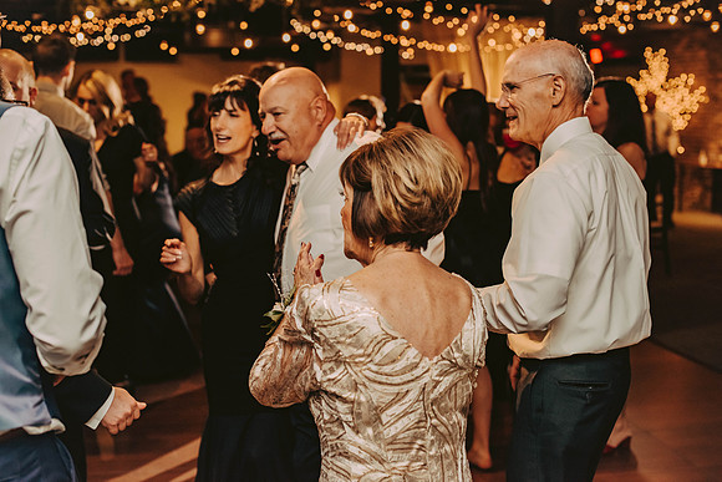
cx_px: 361
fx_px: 1003
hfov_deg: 39.6
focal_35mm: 50
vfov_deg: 27.0
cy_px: 241
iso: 2000
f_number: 3.2
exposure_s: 1/200
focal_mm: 50
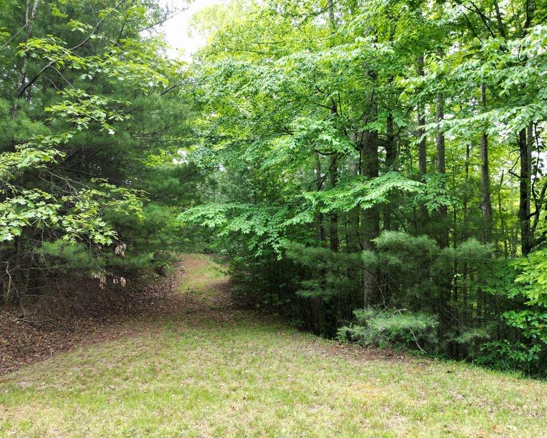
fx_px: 421
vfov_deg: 54.9
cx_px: 271
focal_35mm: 26
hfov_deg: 66.0
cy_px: 215
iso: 100
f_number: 1.7
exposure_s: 1/100
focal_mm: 6.72
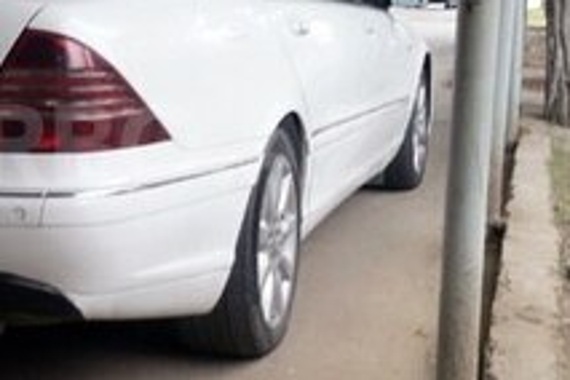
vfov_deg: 18.2
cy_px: 145
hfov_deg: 26.5
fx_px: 1187
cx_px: 110
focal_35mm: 75
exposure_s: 1/60
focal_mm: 2.93
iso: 50
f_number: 2.4
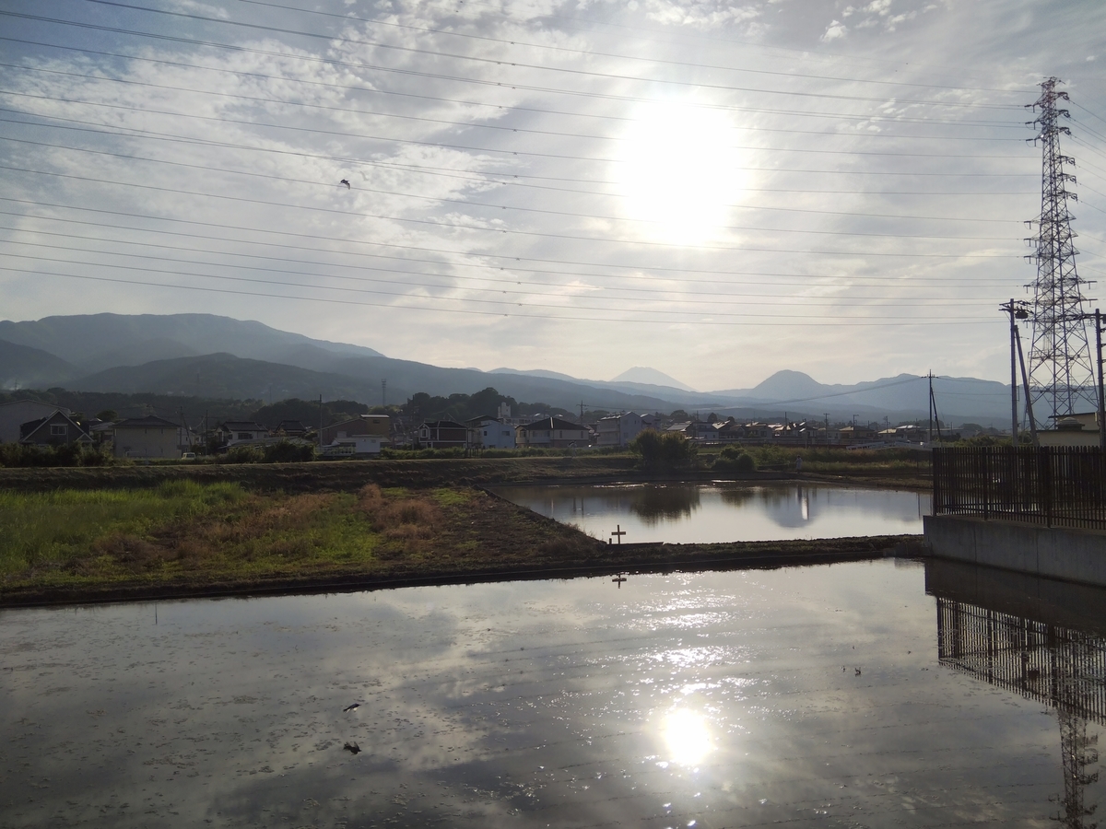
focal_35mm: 25
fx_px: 799
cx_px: 553
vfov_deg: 54.9
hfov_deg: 69.4
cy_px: 414
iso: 32
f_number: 2.2
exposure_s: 1/3456
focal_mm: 3.4
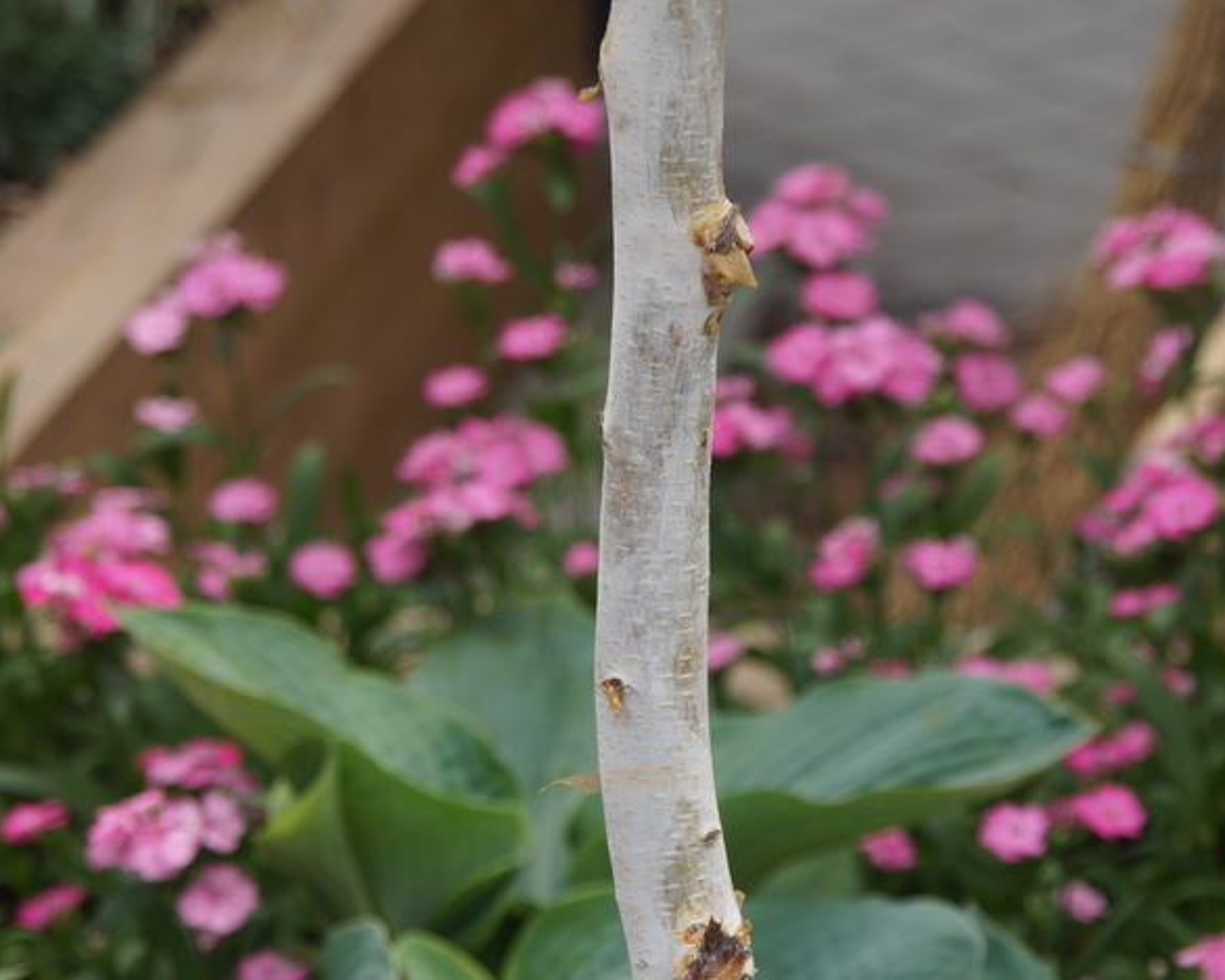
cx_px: 671
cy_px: 534
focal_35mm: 192
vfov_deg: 8.1
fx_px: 6962
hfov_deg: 10.1
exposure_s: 1/200
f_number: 6.3
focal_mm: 100
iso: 100
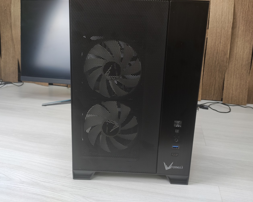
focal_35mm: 29
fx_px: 217
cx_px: 129
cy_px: 95
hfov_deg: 60.4
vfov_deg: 49.9
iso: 167
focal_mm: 4.77
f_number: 1.75
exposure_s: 1/50
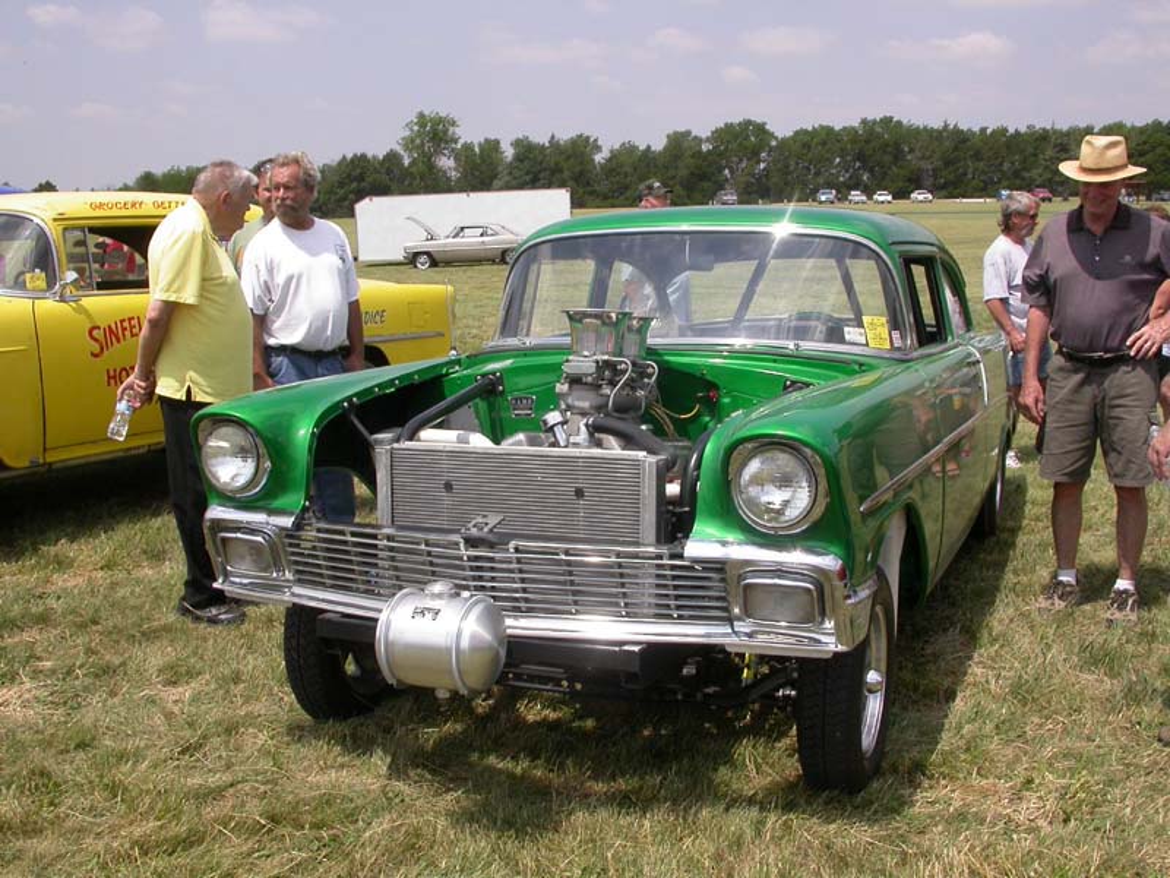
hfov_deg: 49.0
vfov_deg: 37.7
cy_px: 439
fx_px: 1284
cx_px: 585
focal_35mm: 38
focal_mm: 7.85
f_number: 7.5
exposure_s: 1/376
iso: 100
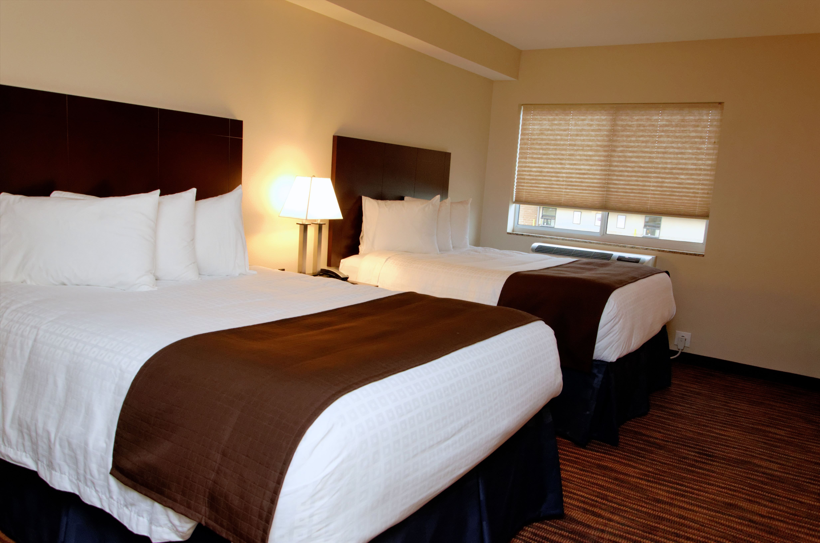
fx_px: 614
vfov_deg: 47.7
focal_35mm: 27
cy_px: 272
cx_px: 410
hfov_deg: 67.5
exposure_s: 1/60
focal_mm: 18
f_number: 5.6
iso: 1250
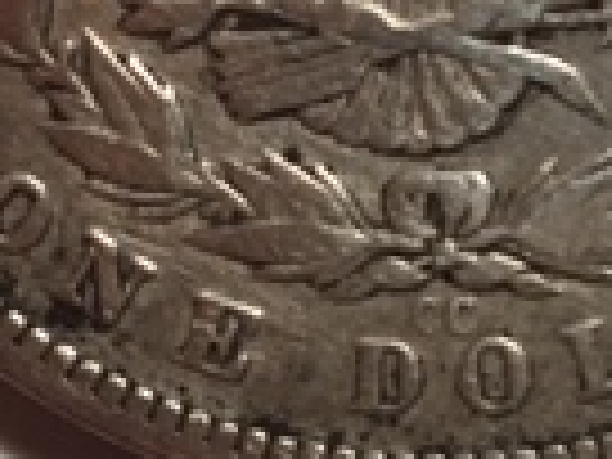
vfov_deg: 10.8
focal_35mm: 136
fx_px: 2404
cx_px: 432
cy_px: 14
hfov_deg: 14.5
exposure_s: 1/15
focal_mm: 4.15
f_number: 2.2
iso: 32
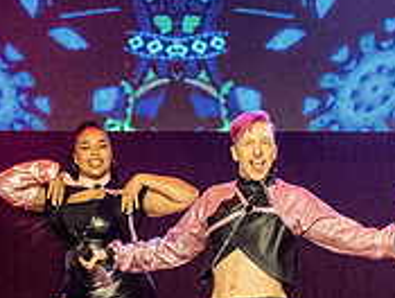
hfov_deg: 7.4
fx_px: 3042
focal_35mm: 266
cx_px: 238
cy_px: 291
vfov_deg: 5.6
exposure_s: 1/200
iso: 8000
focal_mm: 49
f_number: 4
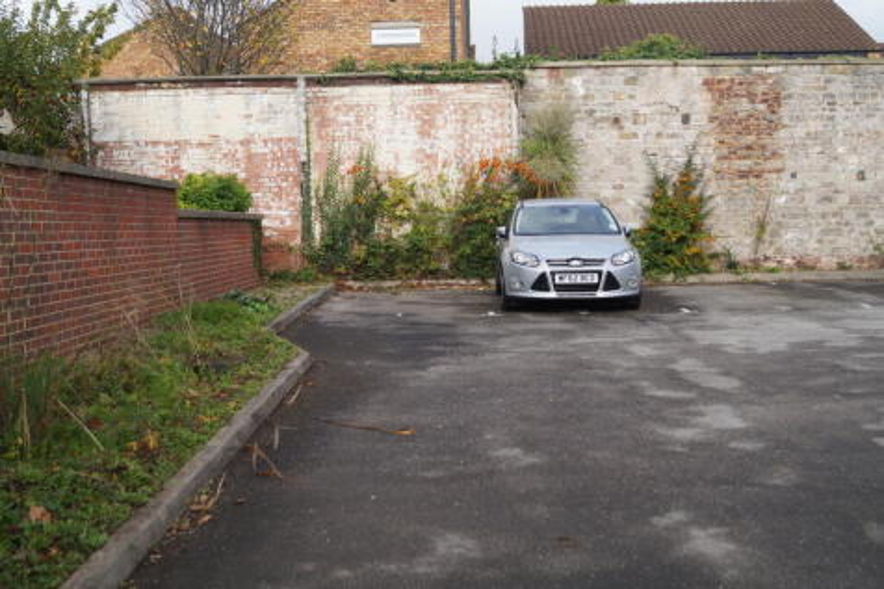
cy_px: 294
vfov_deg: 31.9
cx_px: 442
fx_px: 1031
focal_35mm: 42
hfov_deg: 46.4
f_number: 5.6
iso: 100
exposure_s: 1/250
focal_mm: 28
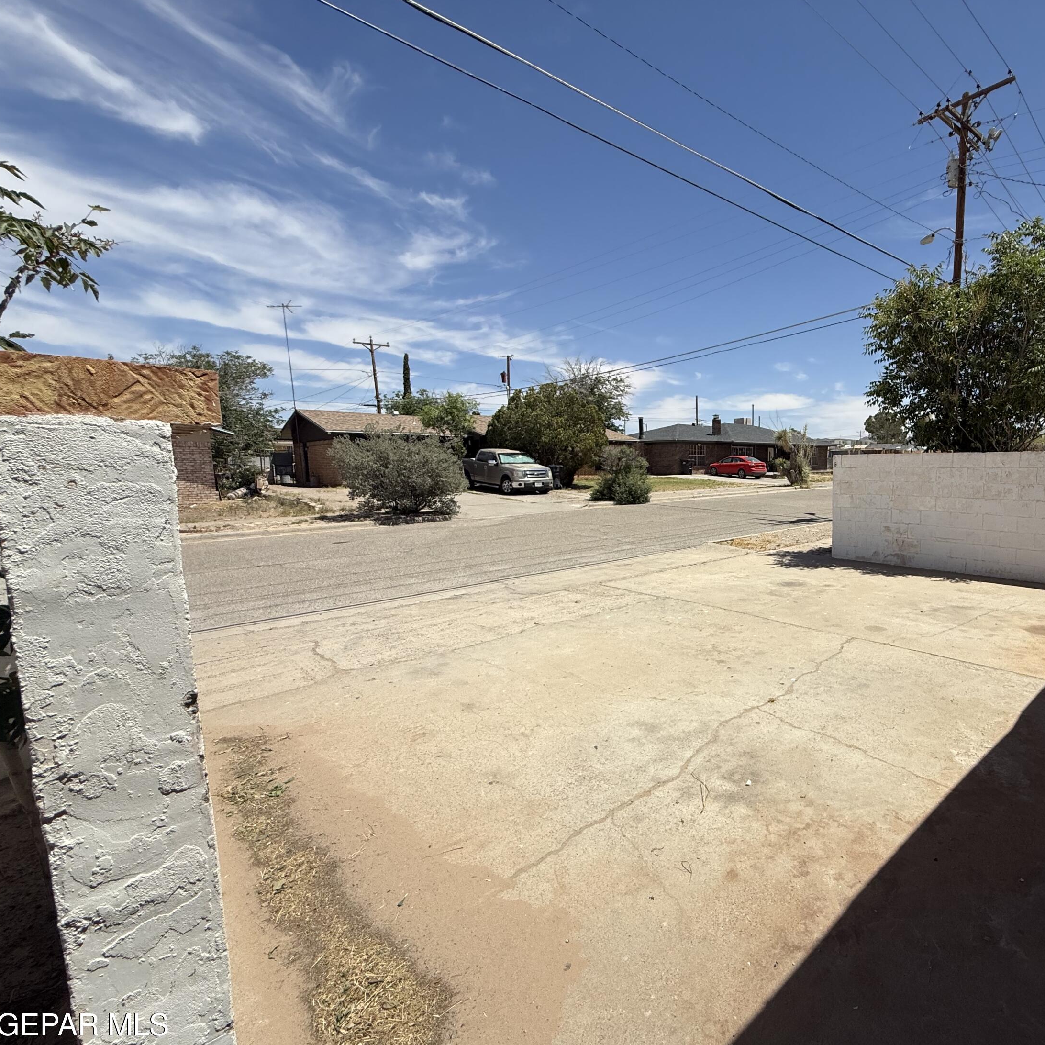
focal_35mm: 17
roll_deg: +0.0
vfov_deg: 84.0
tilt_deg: -7.5
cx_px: 711
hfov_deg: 80.7
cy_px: 536
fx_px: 581
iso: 50
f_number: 2.2
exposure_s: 1/4425
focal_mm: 2.22
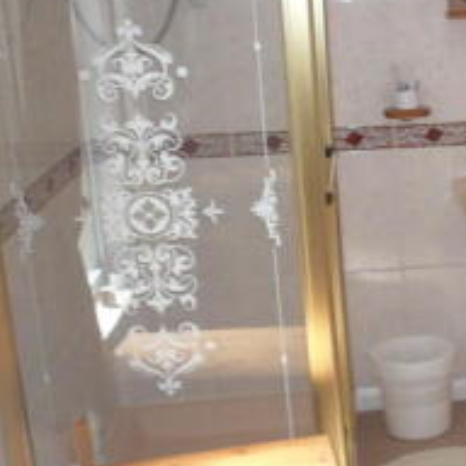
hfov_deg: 20.3
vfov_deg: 23.1
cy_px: 241
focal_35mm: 75
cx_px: 666
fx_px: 1142
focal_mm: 4.6
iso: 100
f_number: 2.8
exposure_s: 1/60
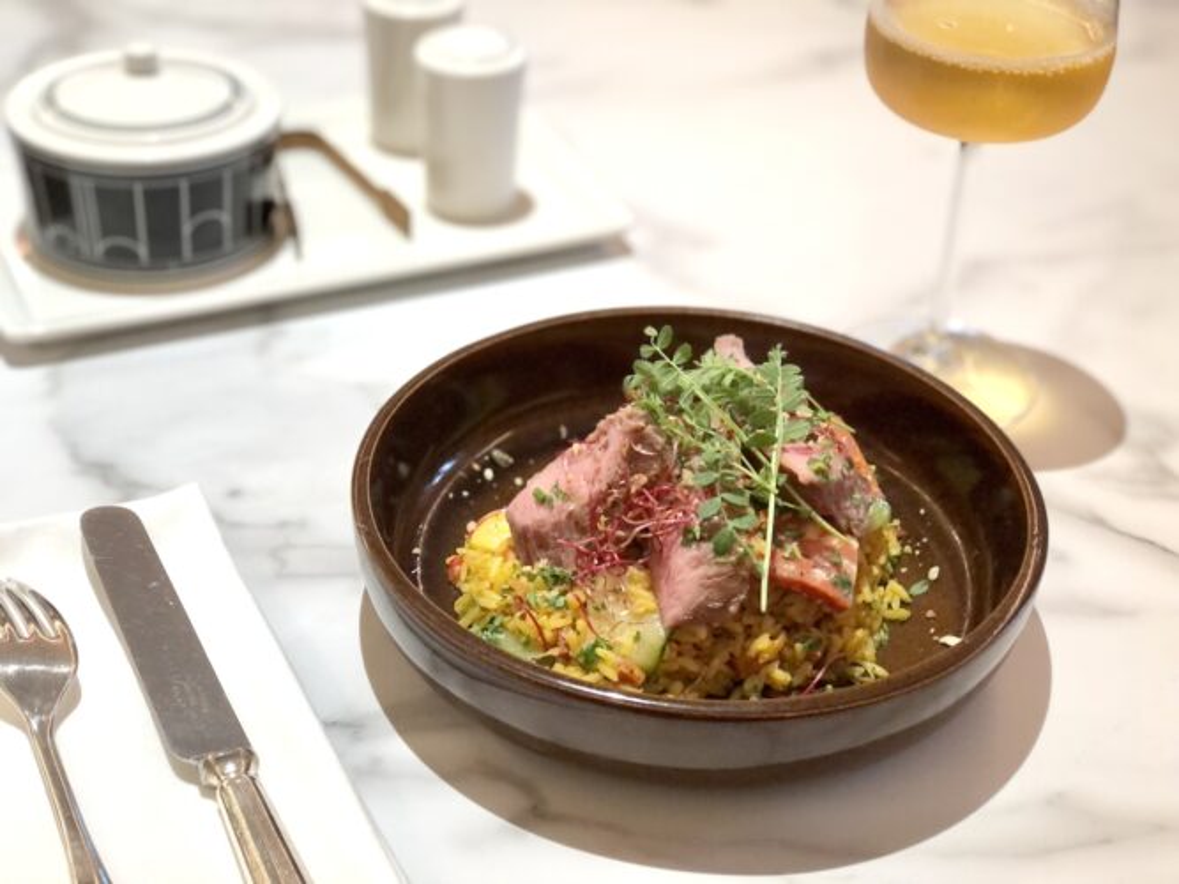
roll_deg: -3.3
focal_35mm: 57
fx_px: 1941
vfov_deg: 25.7
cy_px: 442
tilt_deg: -34.7
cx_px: 590
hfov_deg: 33.8
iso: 100
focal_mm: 6.6
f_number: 2.8
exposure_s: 1/33
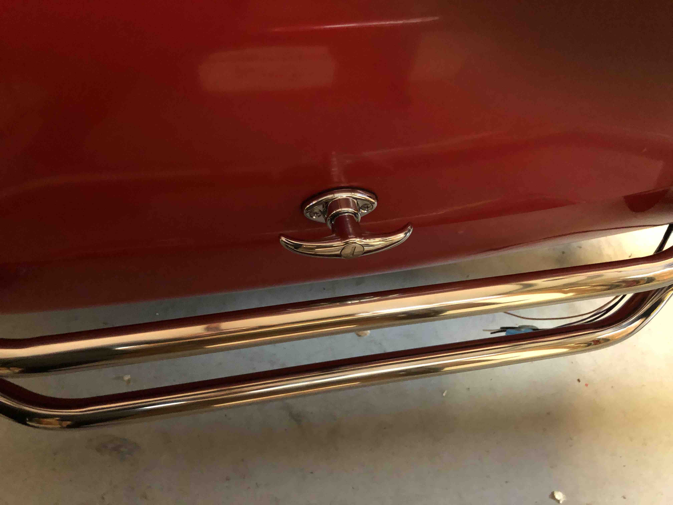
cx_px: 336
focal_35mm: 28
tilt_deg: -52.0
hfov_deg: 63.4
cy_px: 252
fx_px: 544
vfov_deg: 49.7
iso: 125
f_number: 1.8
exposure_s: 1/4
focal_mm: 4
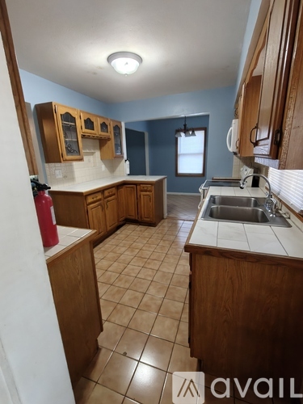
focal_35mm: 15
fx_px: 175
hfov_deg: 81.7
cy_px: 202
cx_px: 152
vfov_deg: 98.2
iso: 2000
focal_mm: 2.3
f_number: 2
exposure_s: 1/120
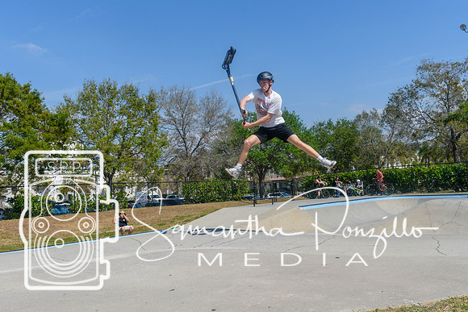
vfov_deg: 40.0
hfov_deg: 57.2
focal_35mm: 33
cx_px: 234
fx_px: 429
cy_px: 156
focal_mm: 22
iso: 200
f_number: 10
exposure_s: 1/400
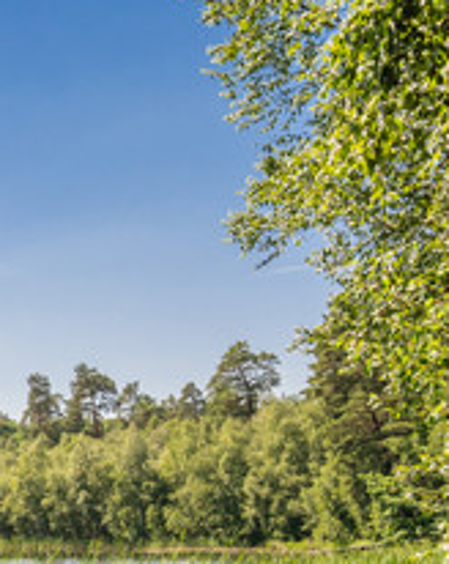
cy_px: 487
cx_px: -338
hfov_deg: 16.1
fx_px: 1366
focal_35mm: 82
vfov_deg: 22.8
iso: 100
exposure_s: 1/320
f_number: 9
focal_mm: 28
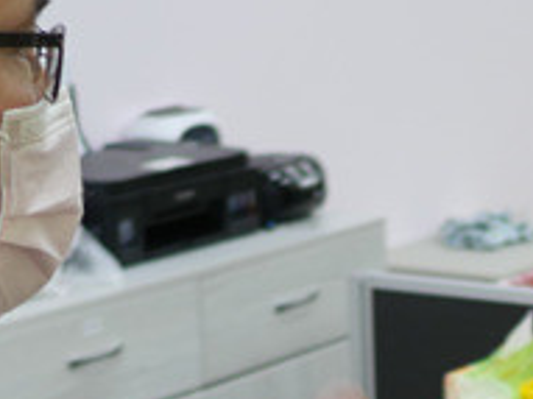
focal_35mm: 157
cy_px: 639
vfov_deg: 9.1
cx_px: 430
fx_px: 2416
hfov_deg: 12.5
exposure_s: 1/100
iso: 200
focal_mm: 15
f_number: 1.7
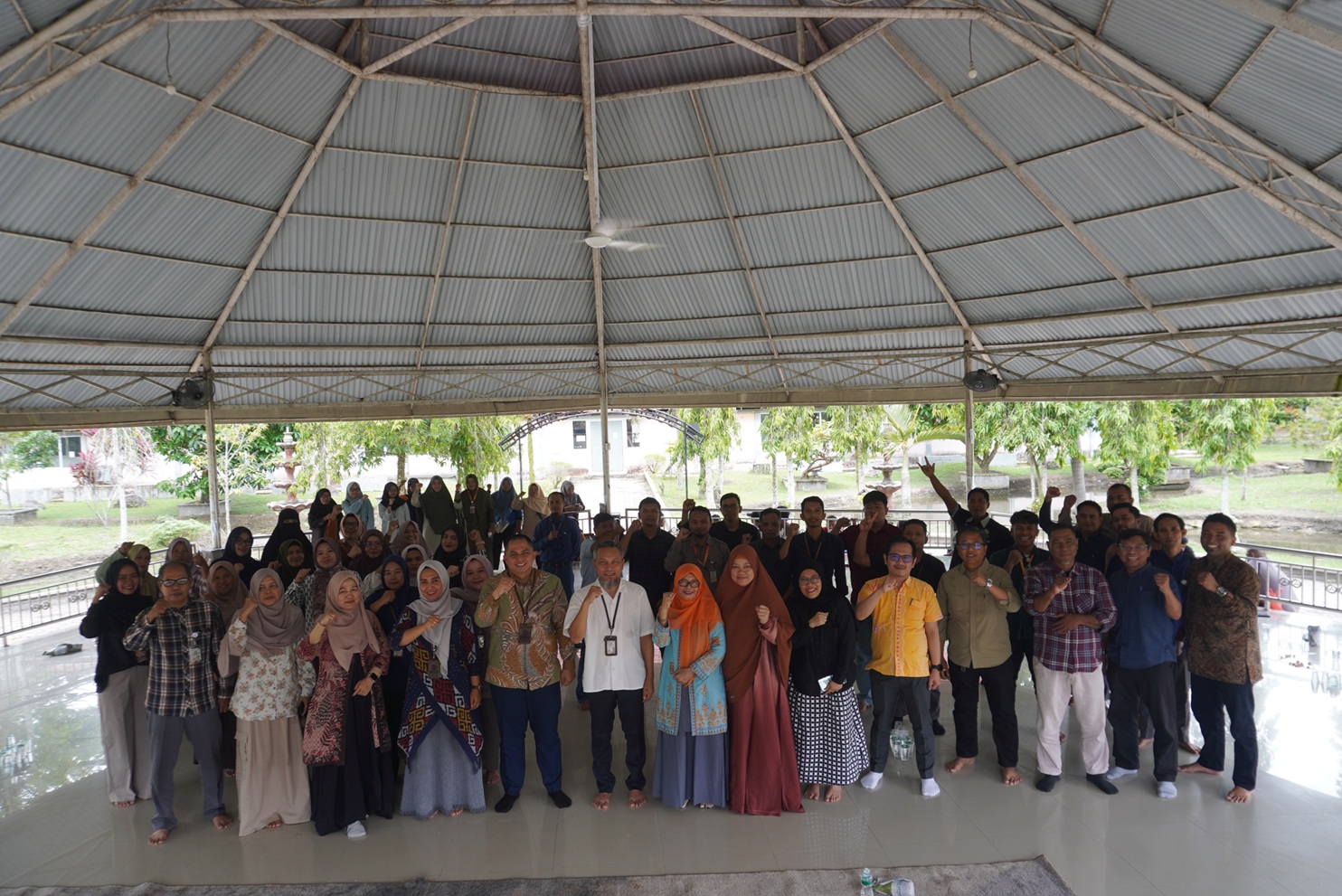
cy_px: 448
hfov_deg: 73.7
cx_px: 671
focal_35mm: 24
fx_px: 895
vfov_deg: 53.2
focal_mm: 16
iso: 125
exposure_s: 1/30
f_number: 5.6
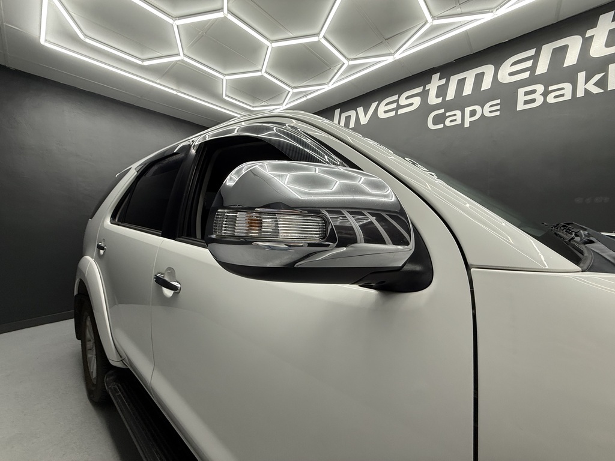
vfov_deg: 85.7
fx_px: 249
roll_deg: -0.2
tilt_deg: -4.1
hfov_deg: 102.1
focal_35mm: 14
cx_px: 308
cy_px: 230
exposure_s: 1/100
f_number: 2.2
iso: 100
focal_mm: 2.22
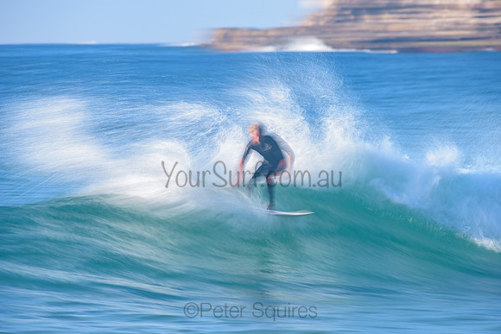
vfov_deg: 2.8
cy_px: 167
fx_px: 6960
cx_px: 250
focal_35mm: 500
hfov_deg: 4.1
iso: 31
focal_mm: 500
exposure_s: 1/6
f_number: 11
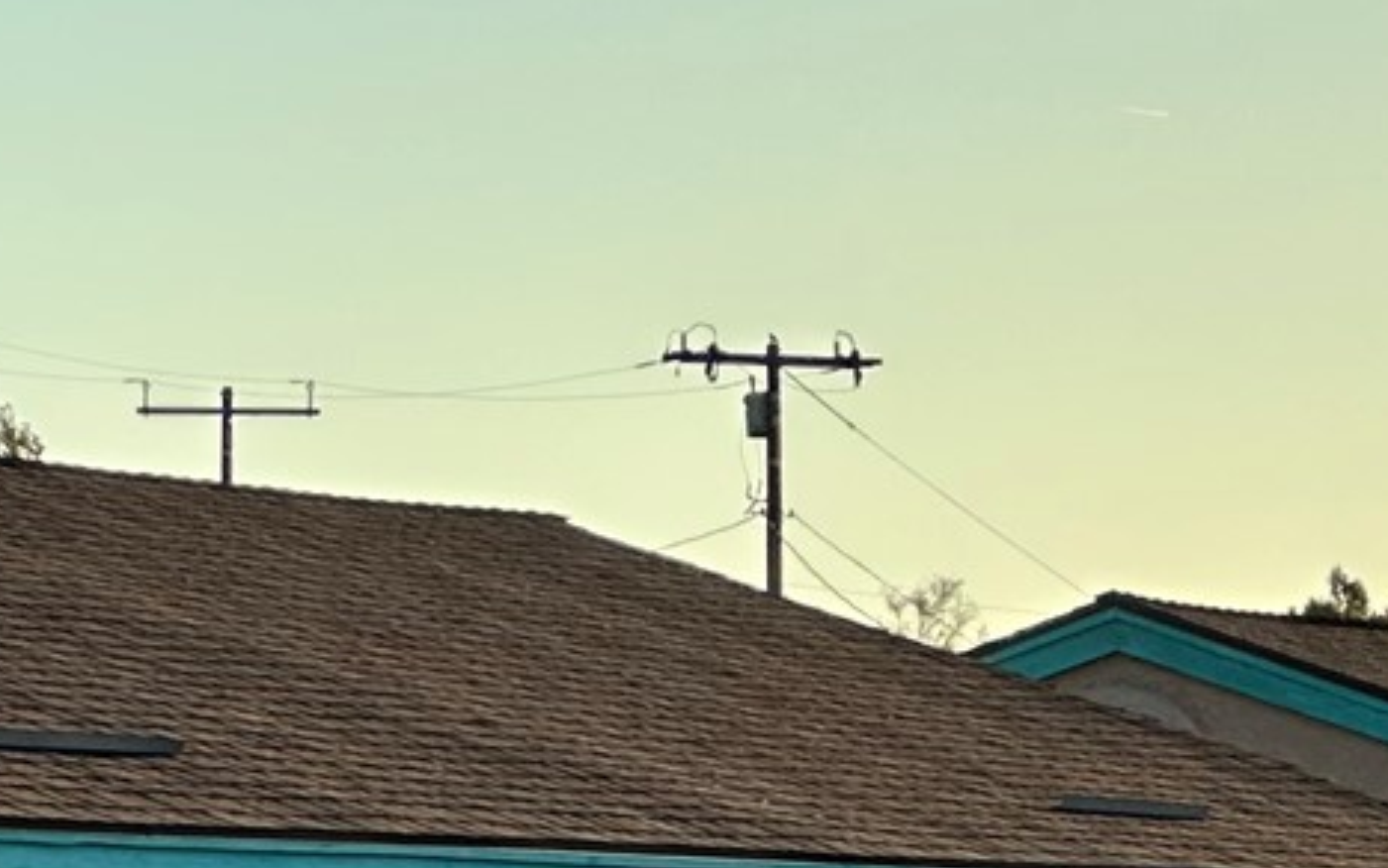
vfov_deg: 3.7
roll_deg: -0.1
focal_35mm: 358
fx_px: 13544
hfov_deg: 5.9
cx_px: 574
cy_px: 1370
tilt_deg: -0.2
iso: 32
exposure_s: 1/641
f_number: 2.8
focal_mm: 9
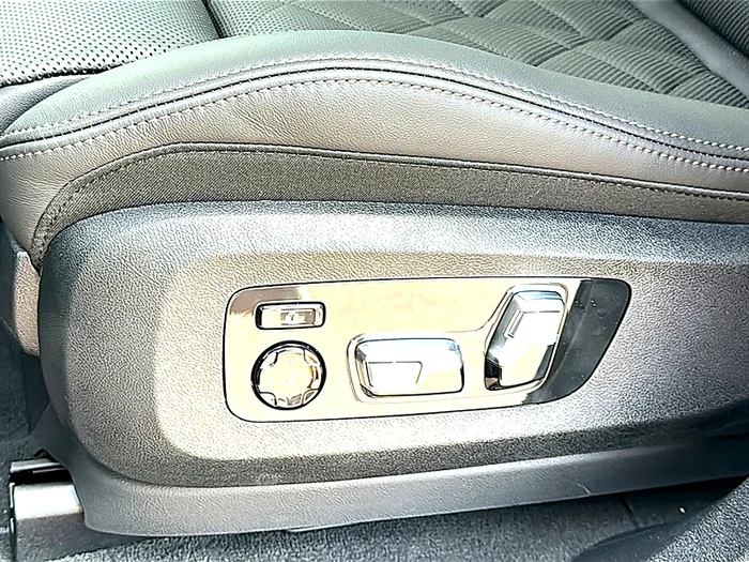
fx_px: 974
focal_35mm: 45
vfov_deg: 32.2
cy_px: 281
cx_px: 374
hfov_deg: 42.1
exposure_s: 1/147
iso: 100
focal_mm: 6.86
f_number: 1.78
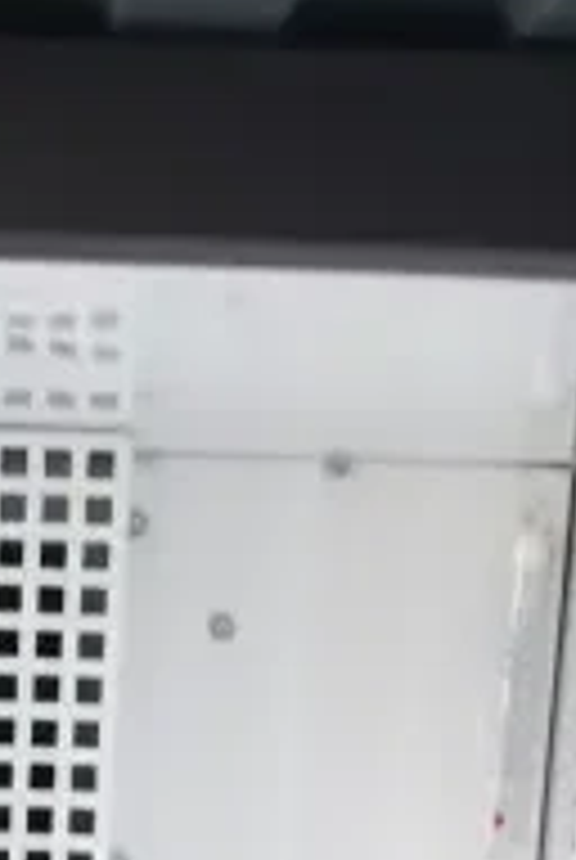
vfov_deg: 13.6
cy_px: 1711
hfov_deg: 10.4
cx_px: -184
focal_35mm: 129
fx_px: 3085
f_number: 3.5
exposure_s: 1/30
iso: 220
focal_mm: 18
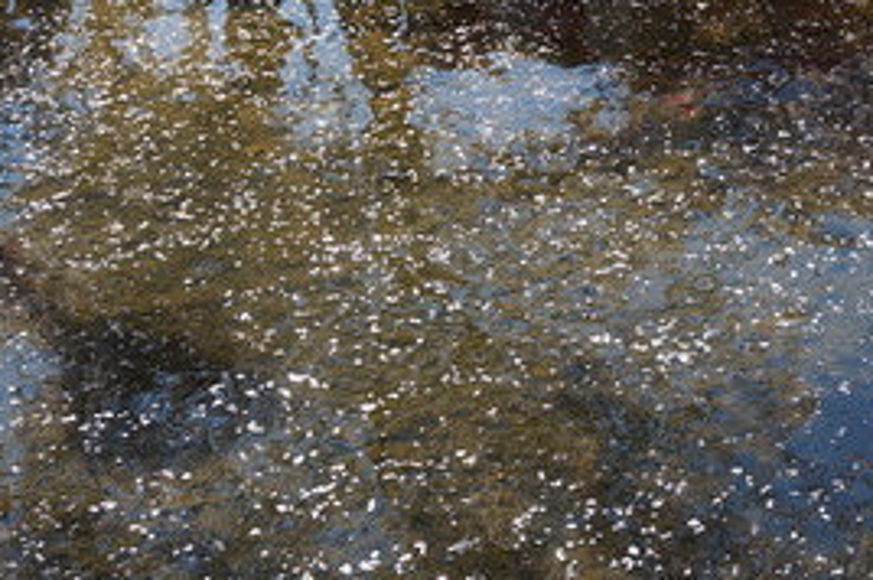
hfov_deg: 20.8
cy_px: -41
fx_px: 2277
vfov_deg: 14.2
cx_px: 922
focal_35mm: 94
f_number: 8
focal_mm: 28
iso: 100
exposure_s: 1/125
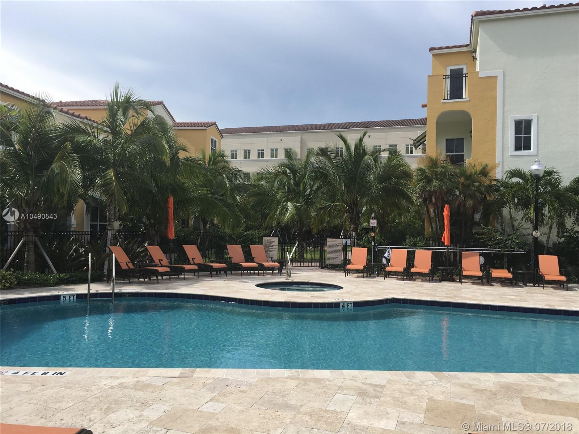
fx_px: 485
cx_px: 290
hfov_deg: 61.7
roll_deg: -1.0
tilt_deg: +2.7
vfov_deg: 48.2
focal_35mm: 29
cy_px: 217
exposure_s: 1/1479
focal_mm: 4.15
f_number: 2.2
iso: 25
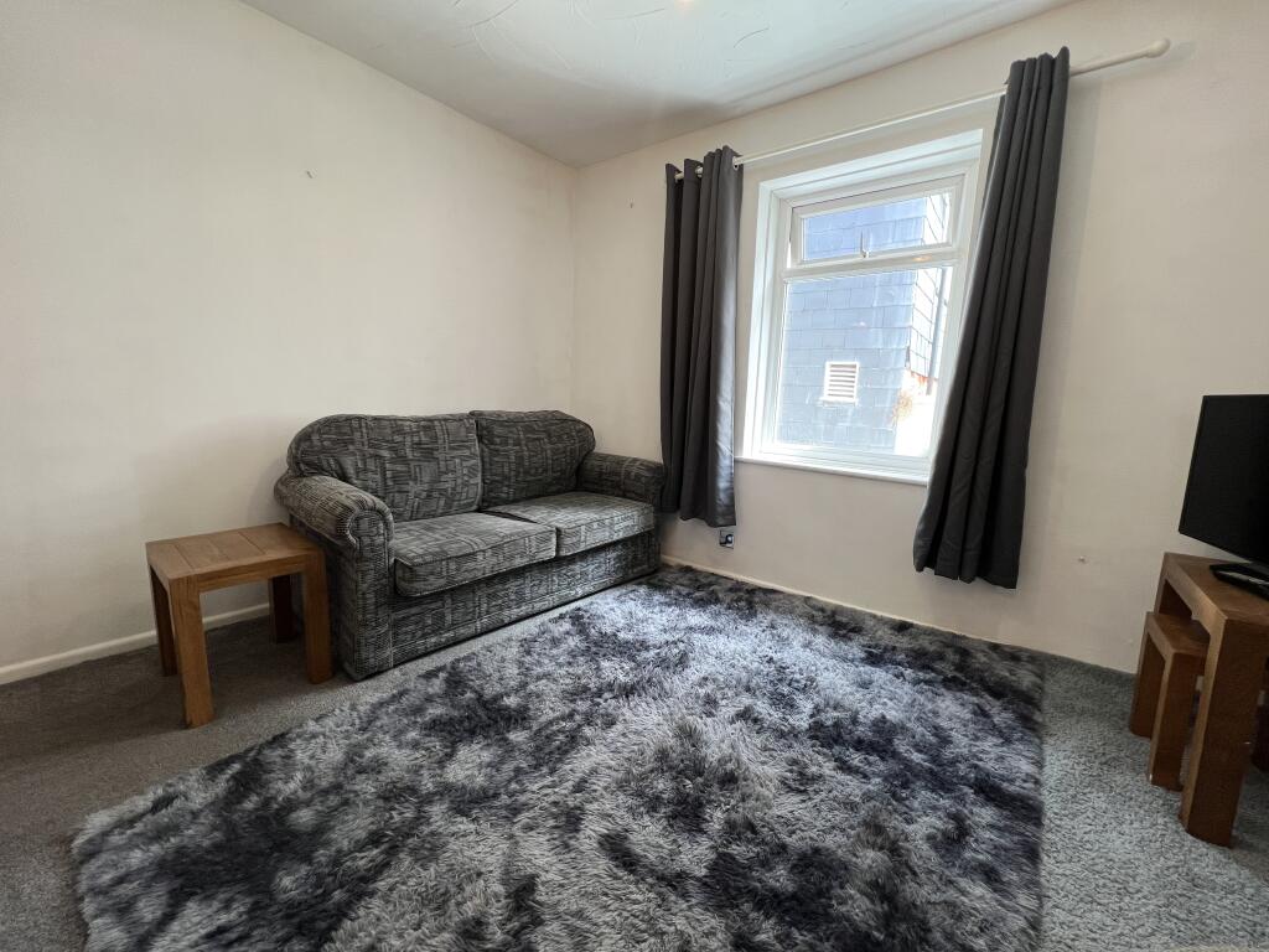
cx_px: 634
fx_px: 477
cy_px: 476
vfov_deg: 89.9
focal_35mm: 13
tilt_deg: -10.0
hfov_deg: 106.2
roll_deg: -2.7
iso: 100
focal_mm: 1.57
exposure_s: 1/100
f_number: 1.8
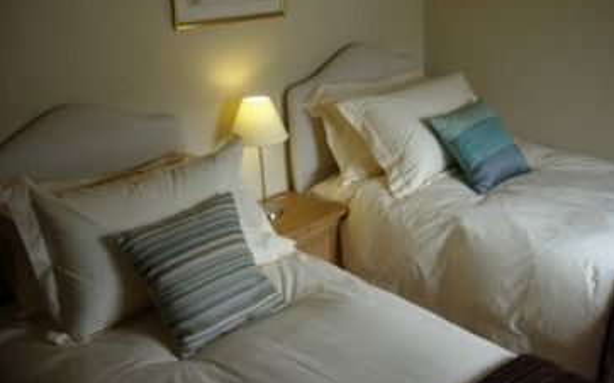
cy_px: 161
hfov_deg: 48.2
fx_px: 686
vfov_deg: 31.2
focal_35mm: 41
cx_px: 310
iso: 64
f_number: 2.8
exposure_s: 1/71.8
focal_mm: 7.8
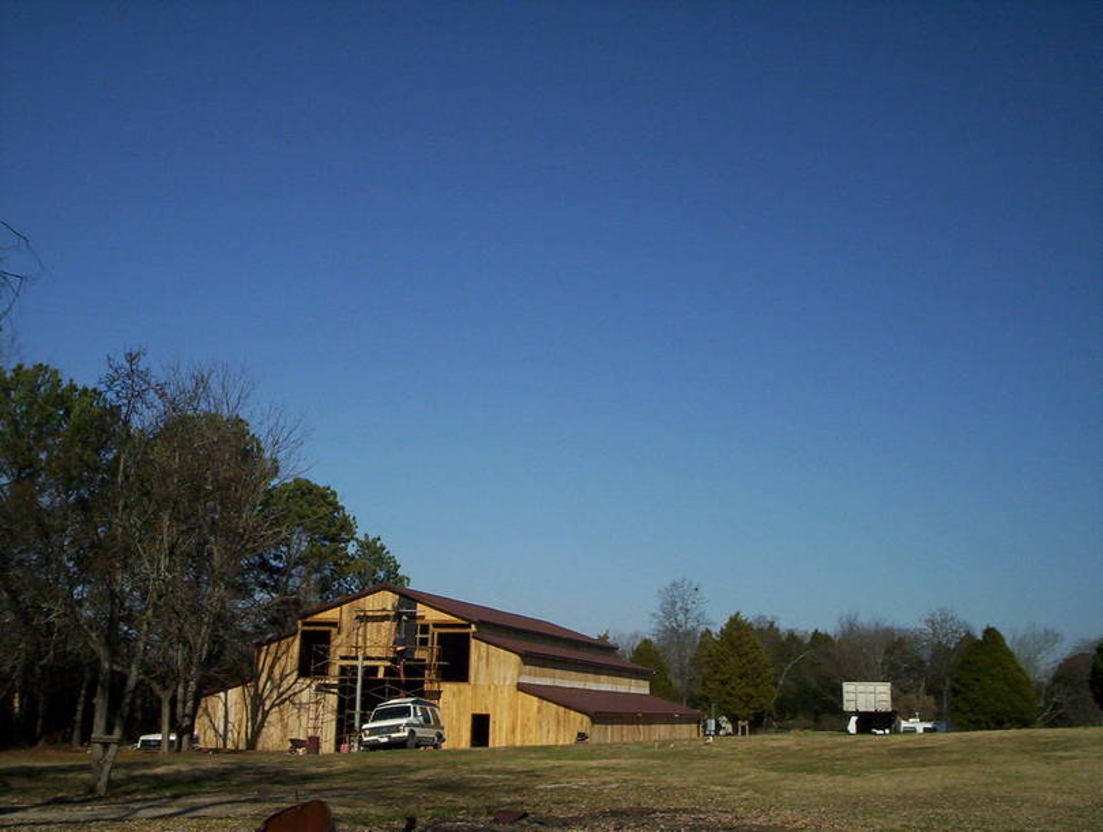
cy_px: 416
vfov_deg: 37.8
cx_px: 552
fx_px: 1213
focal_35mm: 38
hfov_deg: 48.9
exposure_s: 1/1825
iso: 100
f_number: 4.5
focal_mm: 4.99
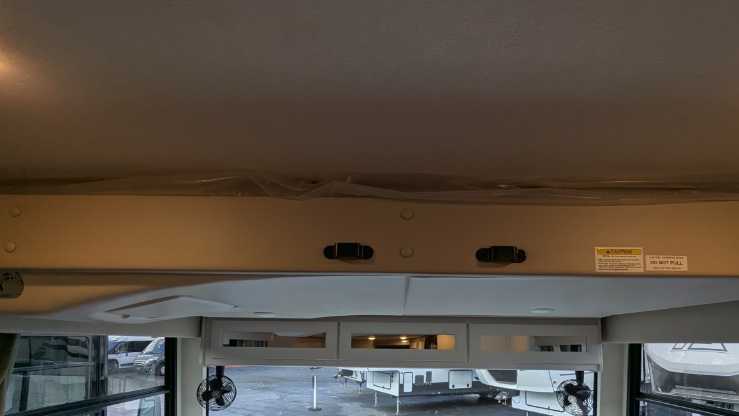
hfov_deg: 83.7
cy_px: 295
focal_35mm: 21
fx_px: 412
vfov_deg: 52.0
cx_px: 392
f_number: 2.2
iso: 47
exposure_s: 1/203
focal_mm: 2.35
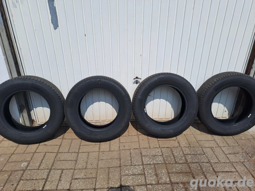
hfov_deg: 69.4
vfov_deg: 54.9
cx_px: 128
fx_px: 184
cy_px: 96
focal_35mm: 25
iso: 32
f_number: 1.8
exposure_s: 1/2179
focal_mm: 4.65
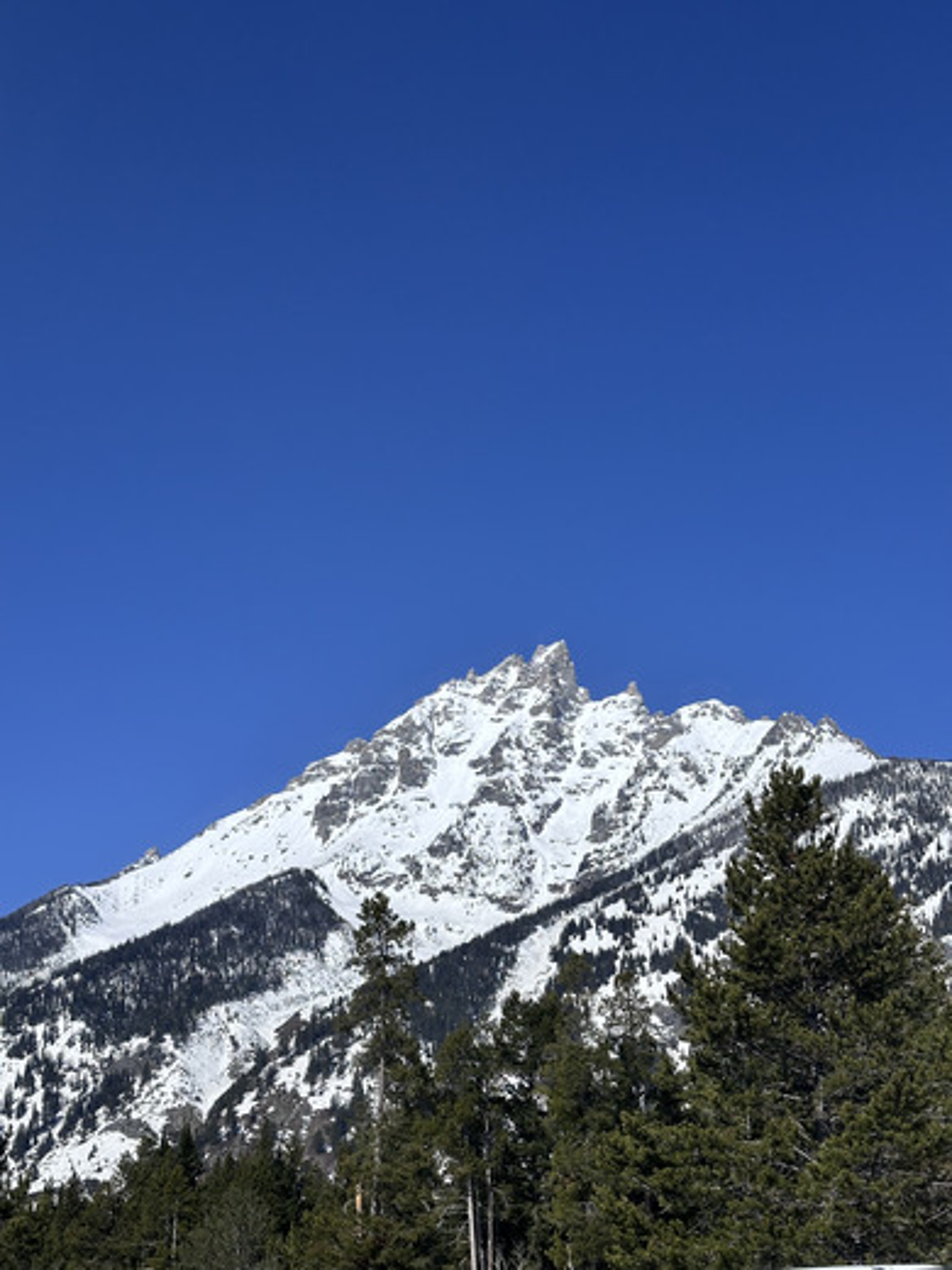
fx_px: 1760
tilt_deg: +20.8
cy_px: 635
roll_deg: +1.2
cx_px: 476
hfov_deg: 30.3
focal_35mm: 48
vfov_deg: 39.7
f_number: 1.78
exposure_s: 1/7634
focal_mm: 6.86
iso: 64
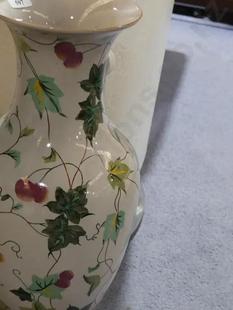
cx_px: 83
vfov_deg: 32.6
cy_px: 186
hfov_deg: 24.7
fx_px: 529
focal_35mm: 59
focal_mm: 20
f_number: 4.4
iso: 640
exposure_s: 1/60
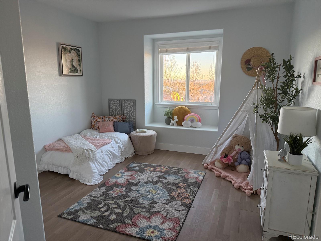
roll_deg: +0.7
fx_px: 223
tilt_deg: -10.4
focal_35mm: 24
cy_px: 120
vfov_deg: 56.8
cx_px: 160
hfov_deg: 71.6
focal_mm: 6.76
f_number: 1.78
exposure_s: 1/78
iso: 200
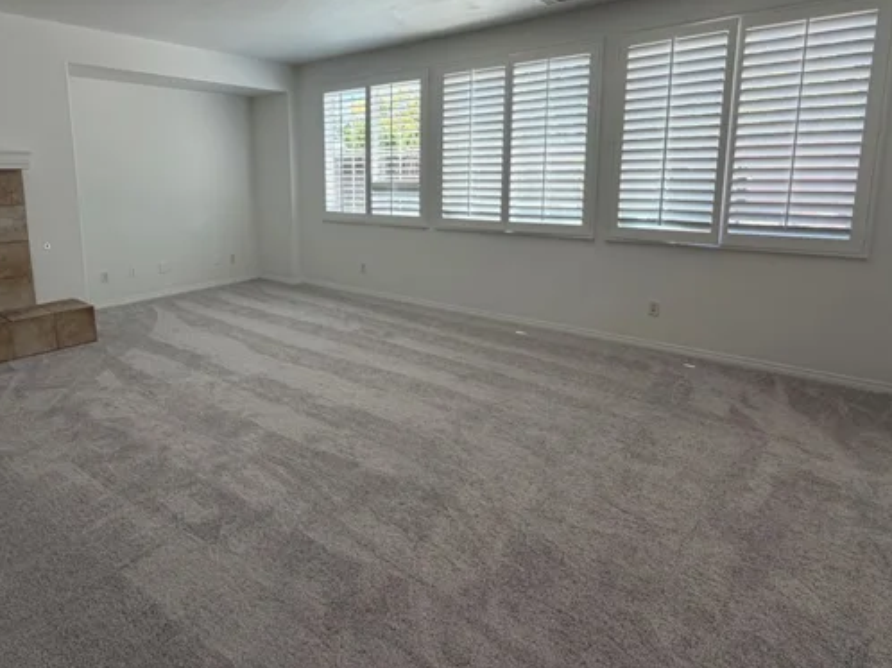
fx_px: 541
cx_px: 368
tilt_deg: -8.1
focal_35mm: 21
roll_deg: +1.4
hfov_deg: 78.3
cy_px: 254
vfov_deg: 62.6
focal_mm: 2.22
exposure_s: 1/121
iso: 80
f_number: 2.2
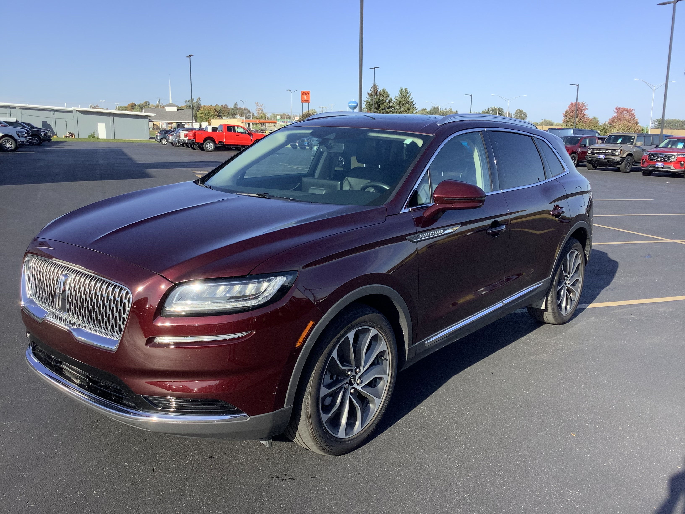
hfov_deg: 58.4
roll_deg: -0.7
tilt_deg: -13.3
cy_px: 257
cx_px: 342
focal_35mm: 31
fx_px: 613
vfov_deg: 45.4
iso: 25
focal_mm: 3.3
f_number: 2.4
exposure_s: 1/815
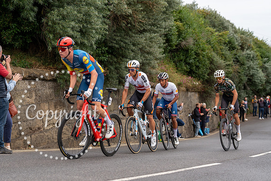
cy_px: 90
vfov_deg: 19.5
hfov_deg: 28.8
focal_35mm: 70
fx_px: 527
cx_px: 136
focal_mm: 70
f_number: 3.5
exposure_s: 1/1000
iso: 320
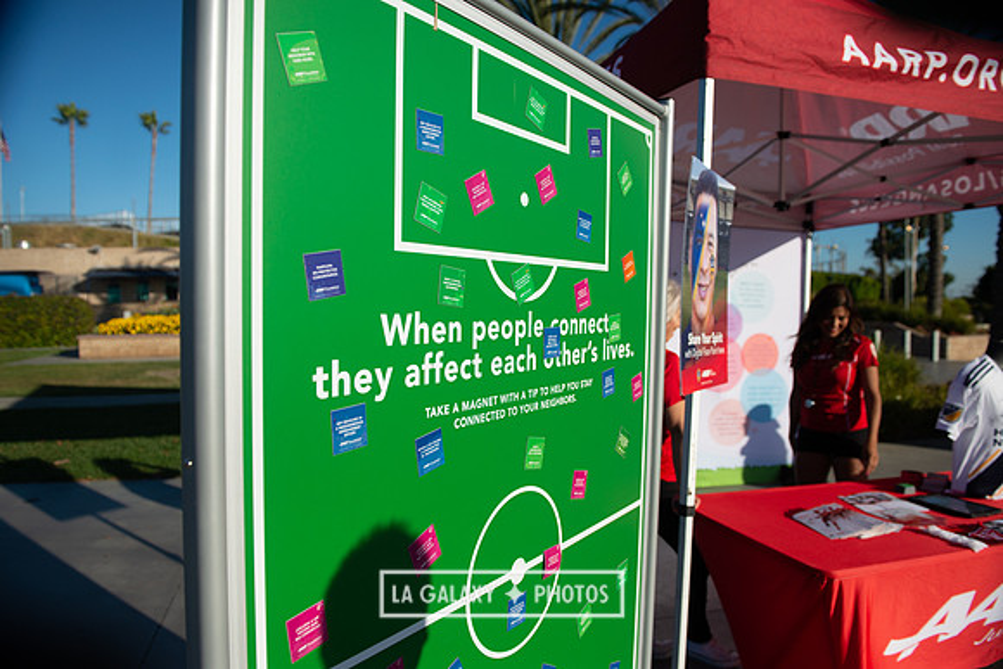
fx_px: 669
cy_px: 334
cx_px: 502
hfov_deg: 73.7
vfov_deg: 53.2
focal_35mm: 24
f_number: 4
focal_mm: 24
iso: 200
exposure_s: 1/4000
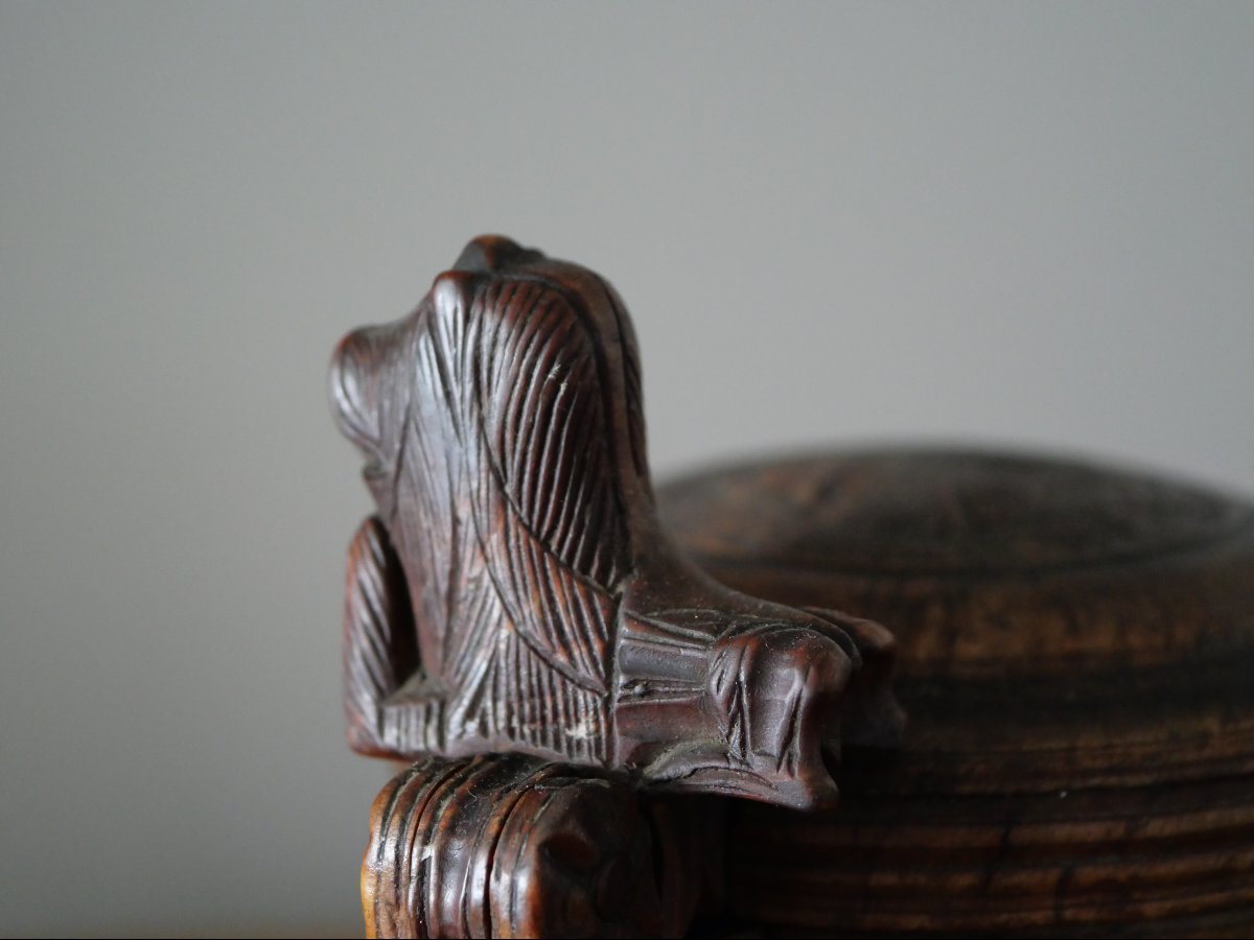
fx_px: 2174
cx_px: 627
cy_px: 470
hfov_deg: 32.2
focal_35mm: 60
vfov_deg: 24.4
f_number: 2.8
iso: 3200
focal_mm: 30
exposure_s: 1/60
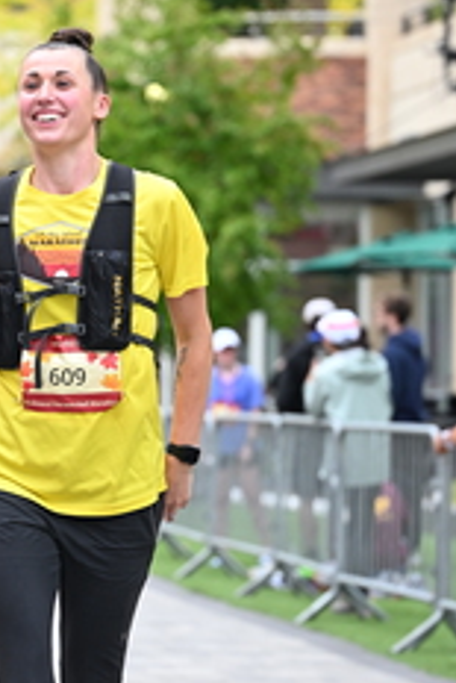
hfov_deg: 6.9
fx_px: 3775
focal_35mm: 199
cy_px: 277
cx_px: 28
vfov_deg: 10.3
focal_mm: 84
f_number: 2.8
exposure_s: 1/2000
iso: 640
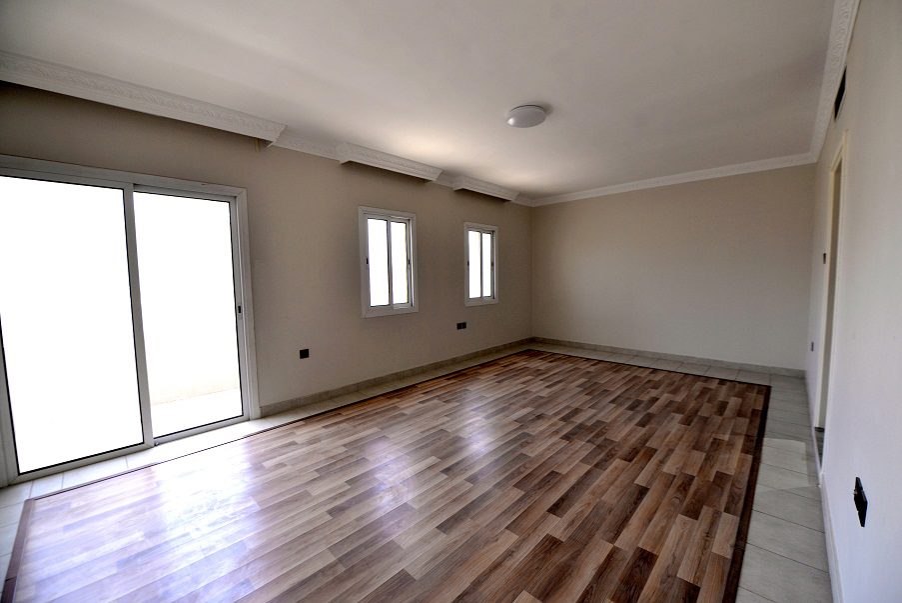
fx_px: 351
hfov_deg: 104.2
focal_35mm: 14
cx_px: 451
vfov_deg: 81.3
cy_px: 302
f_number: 4.5
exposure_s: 1/80
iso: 400
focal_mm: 14
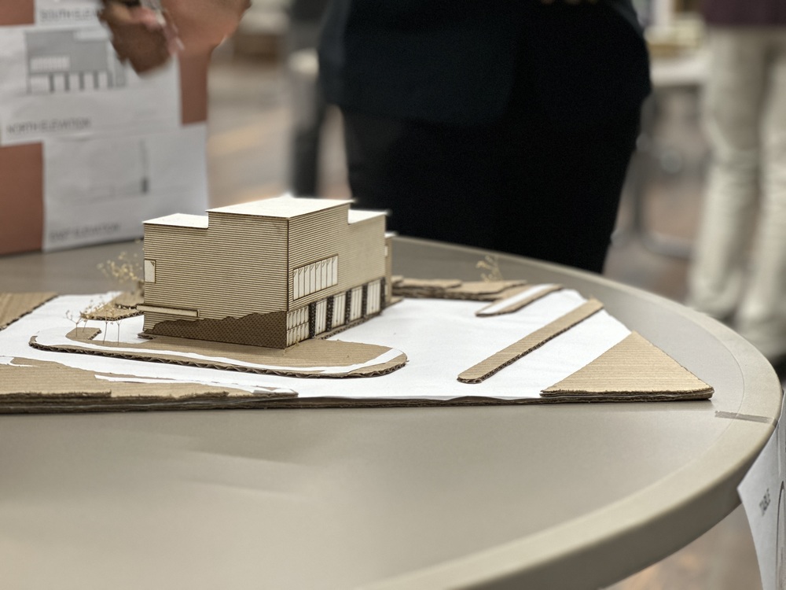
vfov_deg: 19.1
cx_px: 393
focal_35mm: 77
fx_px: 1748
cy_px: 295
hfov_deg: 25.3
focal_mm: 9
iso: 250
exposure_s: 1/65
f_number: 2.8
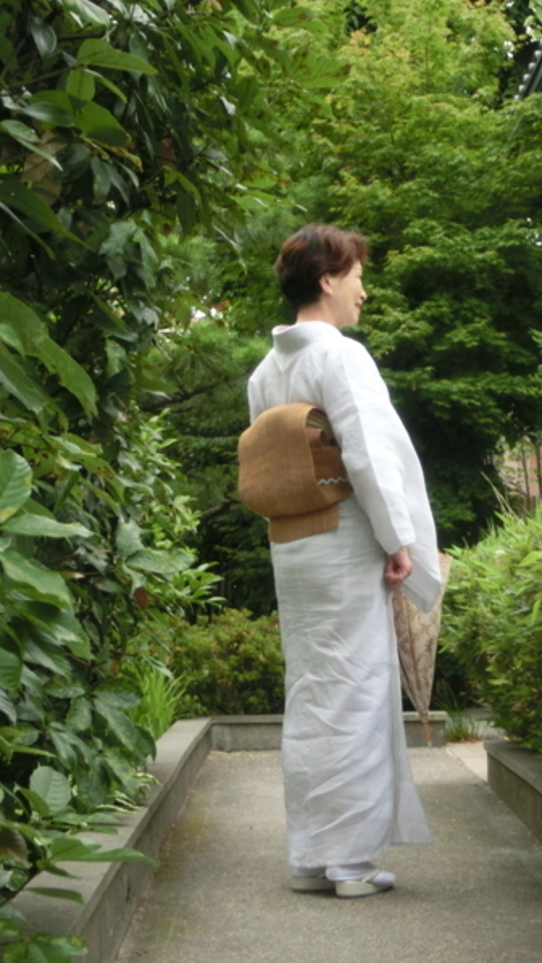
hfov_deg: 16.5
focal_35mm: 73
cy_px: 482
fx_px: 1864
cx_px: 403
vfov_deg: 29.0
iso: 250
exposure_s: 1/250
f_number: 4.3
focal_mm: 9.16
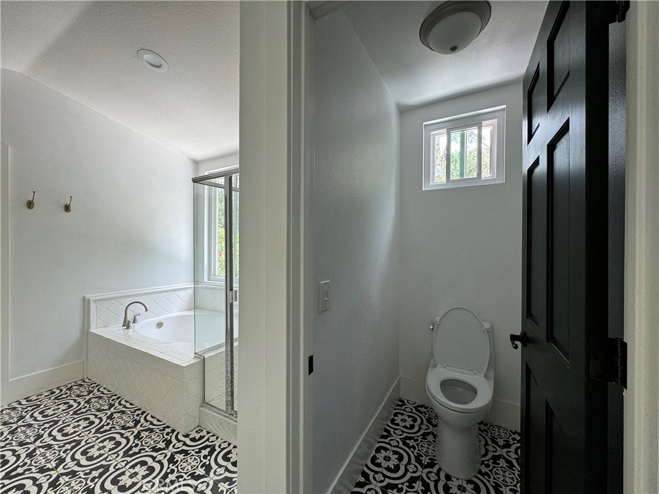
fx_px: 267
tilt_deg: -0.4
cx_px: 330
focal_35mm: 14
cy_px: 247
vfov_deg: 85.7
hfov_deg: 102.1
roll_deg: -0.6
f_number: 2.2
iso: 100
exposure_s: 1/99
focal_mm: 2.22
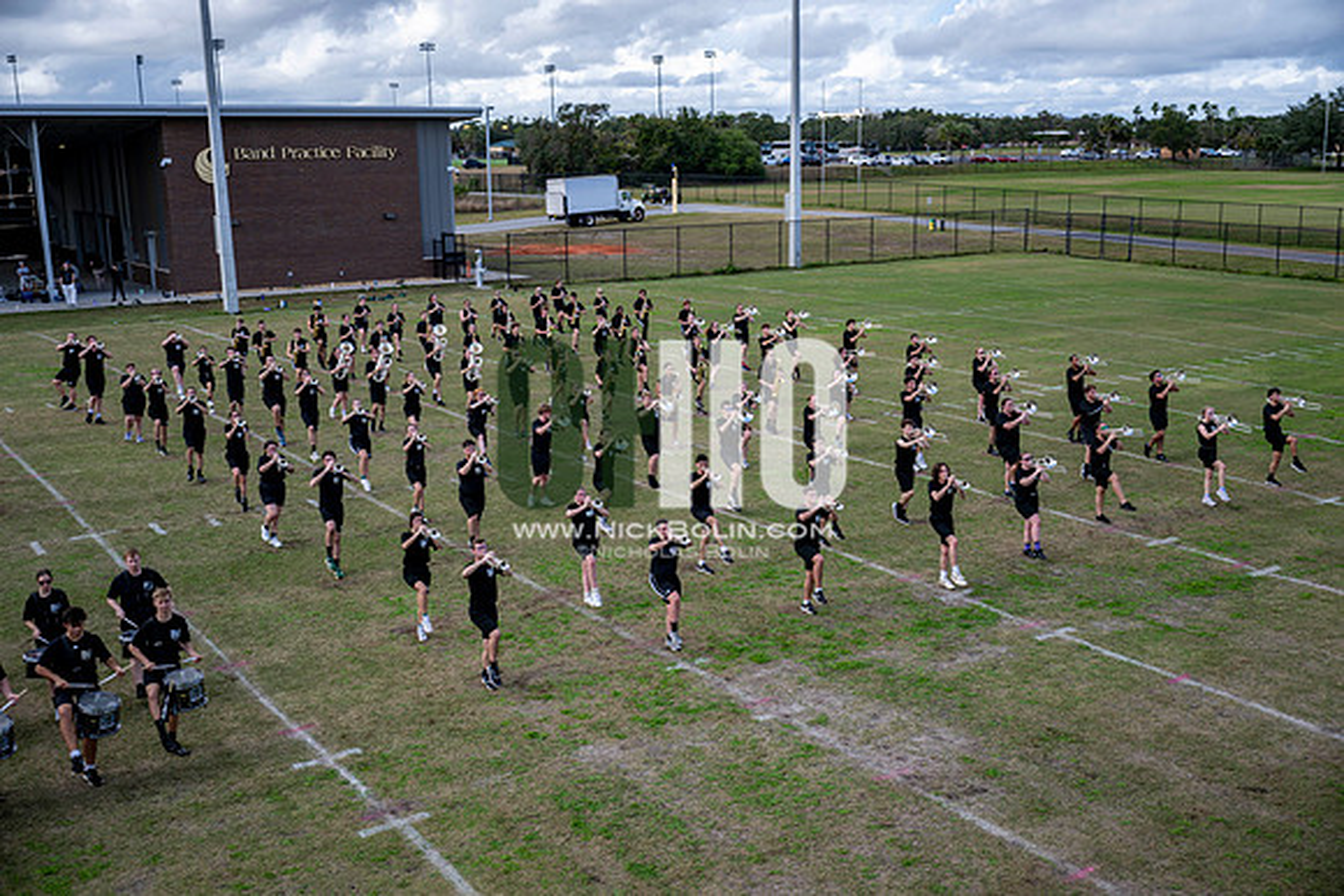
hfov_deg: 51.9
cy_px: 448
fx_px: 1382
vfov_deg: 36.0
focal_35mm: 37
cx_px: 672
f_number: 2.8
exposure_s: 1/1250
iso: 125
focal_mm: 37
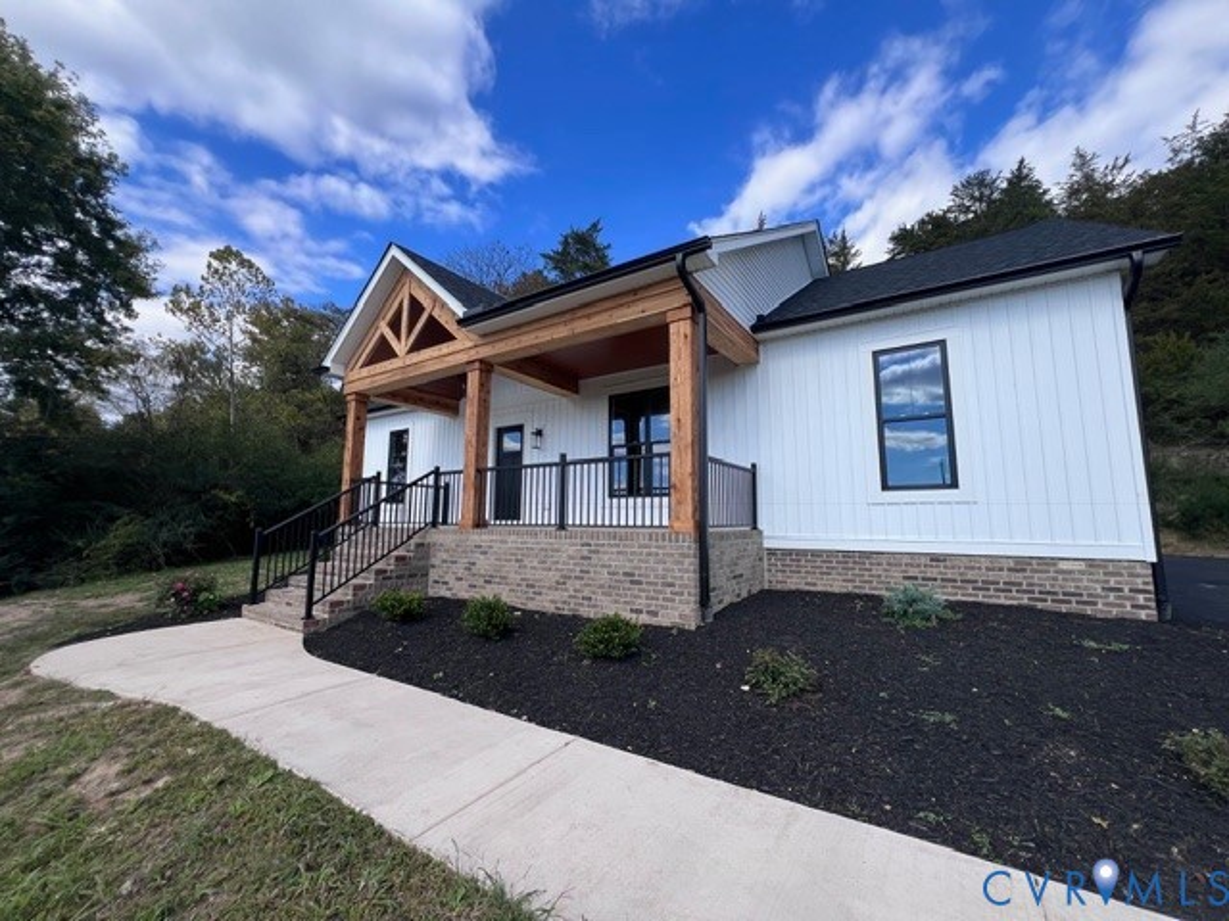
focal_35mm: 13
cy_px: 460
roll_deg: -0.1
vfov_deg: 89.9
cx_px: 614
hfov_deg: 106.2
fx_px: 462
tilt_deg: +5.9
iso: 32
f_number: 1.8
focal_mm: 1.57
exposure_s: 1/1107
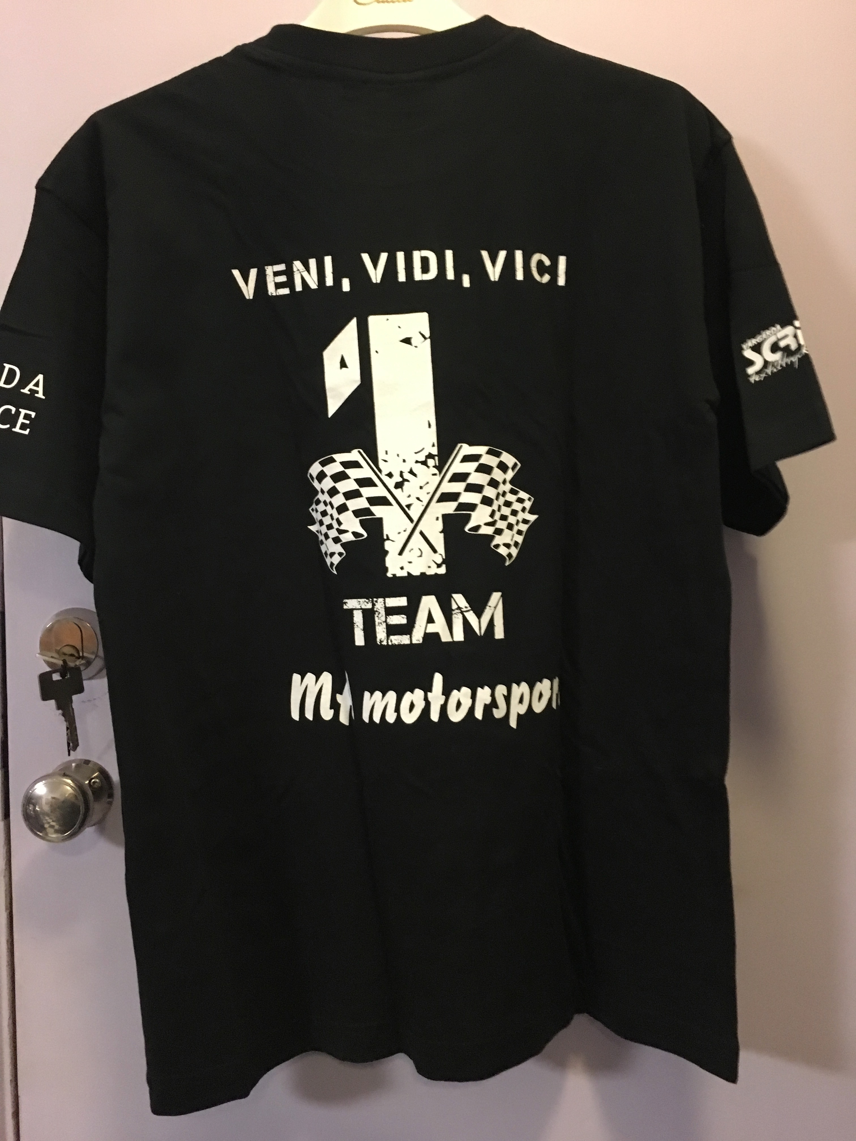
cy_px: 570
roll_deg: +1.2
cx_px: 428
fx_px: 956
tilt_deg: +0.3
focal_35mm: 29
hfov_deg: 48.2
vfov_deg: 61.7
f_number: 2.2
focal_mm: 4.15
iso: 320
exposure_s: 1/17
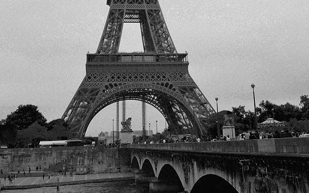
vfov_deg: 44.5
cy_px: 96
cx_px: 155
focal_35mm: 28
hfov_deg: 66.5
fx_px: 236
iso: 100
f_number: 7.1
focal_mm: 18
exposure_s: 1/250
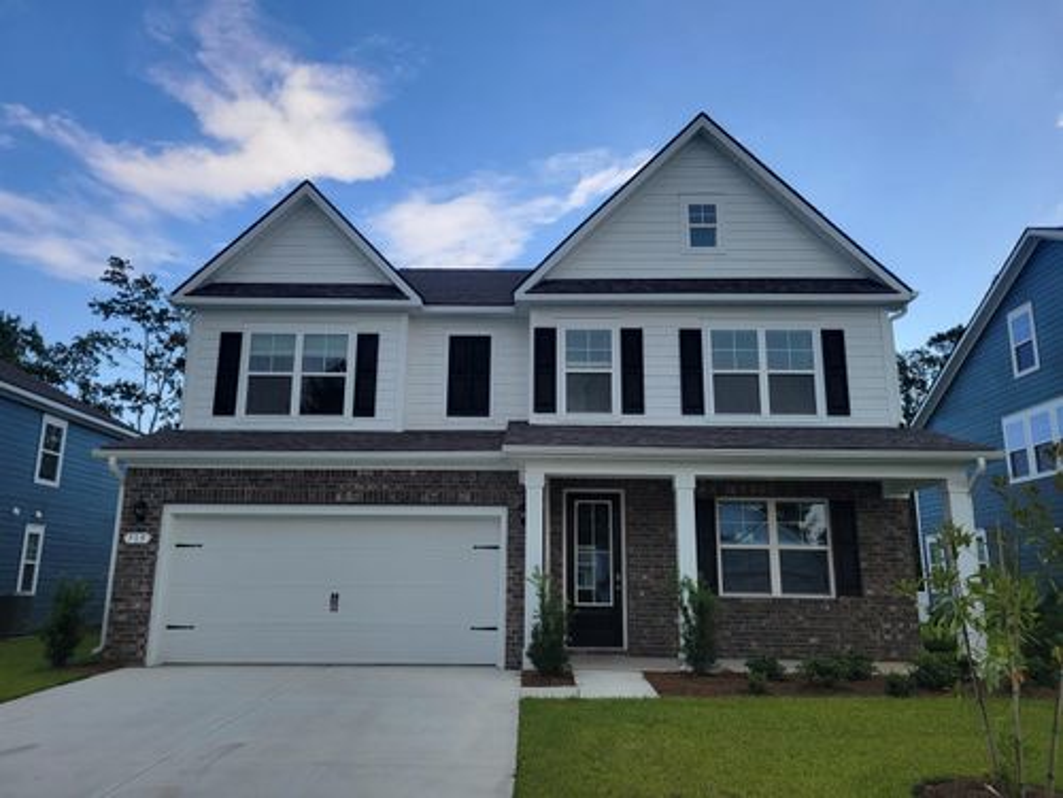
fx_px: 798
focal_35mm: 26
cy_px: 399
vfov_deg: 53.1
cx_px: 532
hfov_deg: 67.3
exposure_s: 1/1050
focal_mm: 5.4
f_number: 1.8
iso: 40
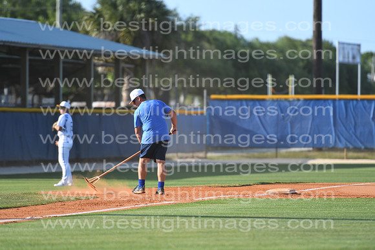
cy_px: 125
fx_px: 3126
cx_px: 188
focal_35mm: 300
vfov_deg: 4.6
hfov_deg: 6.9
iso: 100
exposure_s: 1/1000
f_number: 2.8
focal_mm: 200
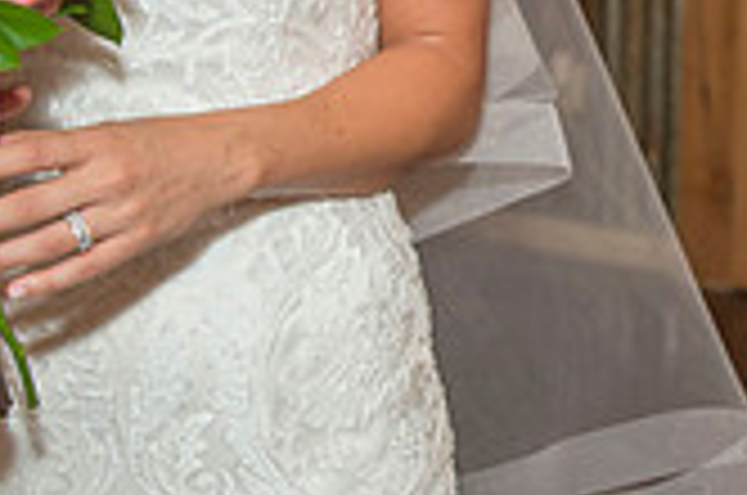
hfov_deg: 20.2
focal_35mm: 98
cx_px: 756
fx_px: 2030
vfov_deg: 13.7
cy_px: -32
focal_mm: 28
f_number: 2.8
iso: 640
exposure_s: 1/80
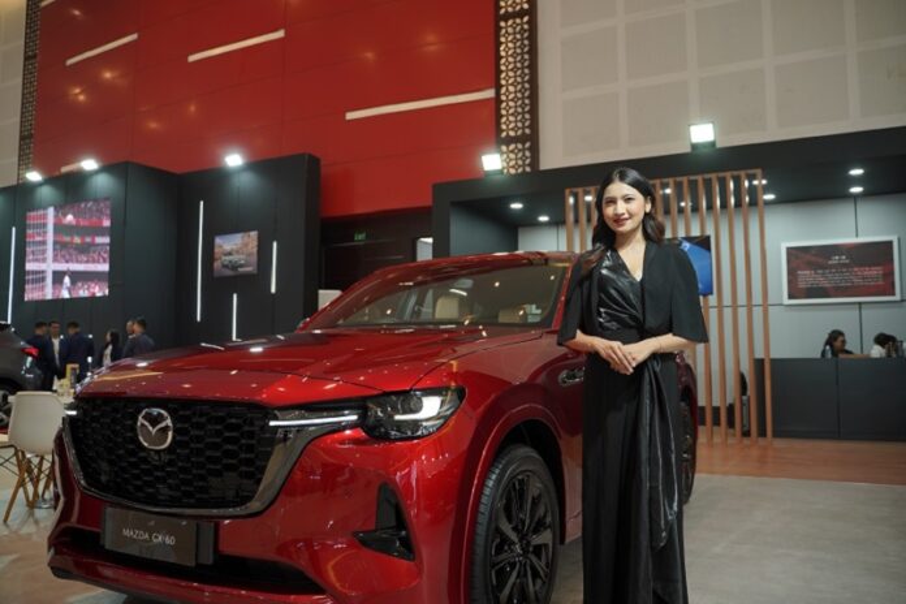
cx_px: 453
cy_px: 302
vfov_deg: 43.6
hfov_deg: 61.9
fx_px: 755
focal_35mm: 30
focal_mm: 30
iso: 1000
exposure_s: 1/250
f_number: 3.5
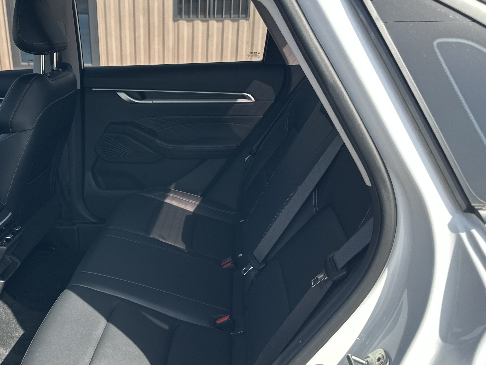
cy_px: 198
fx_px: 491
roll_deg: +0.3
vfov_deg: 40.7
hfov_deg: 51.5
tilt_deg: -22.7
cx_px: 158
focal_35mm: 35
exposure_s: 1/816
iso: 80
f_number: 1.78
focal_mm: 6.86
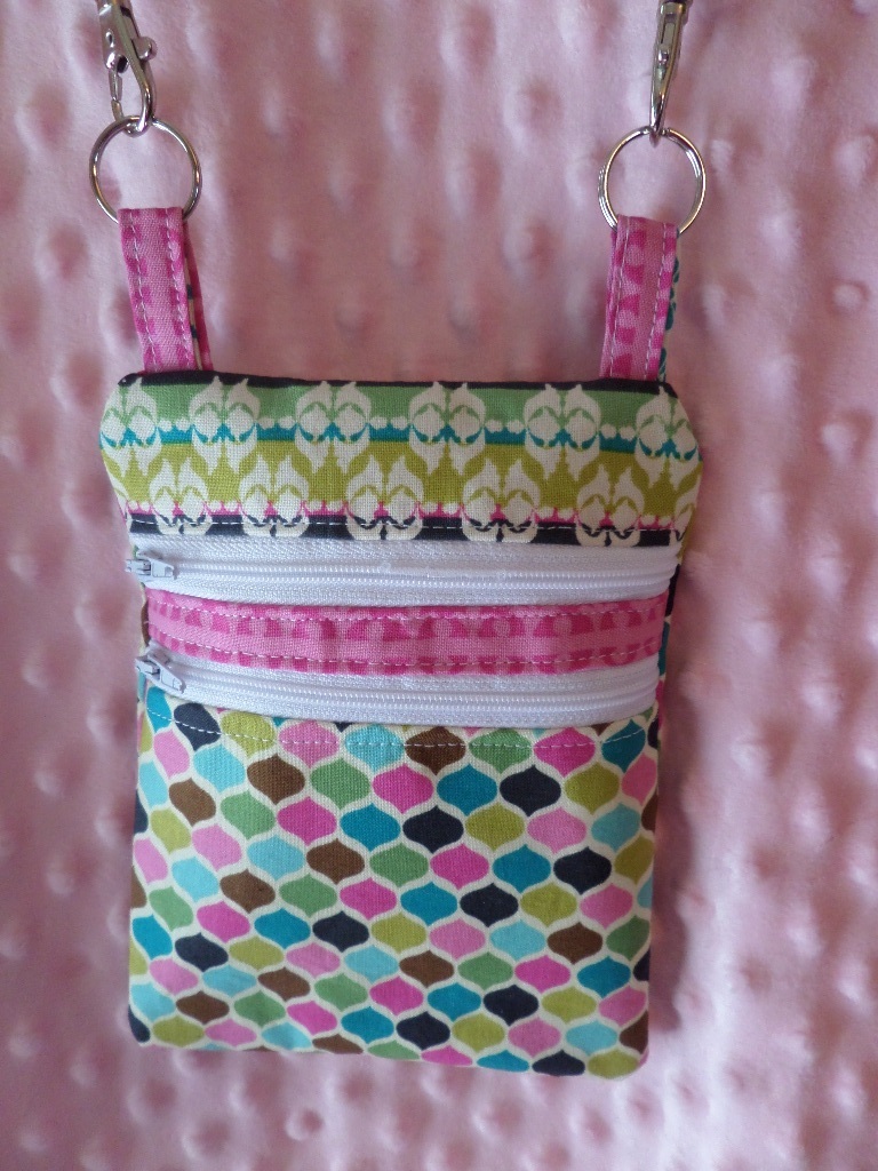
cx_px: 439
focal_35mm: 24
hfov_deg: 56.8
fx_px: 812
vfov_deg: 71.6
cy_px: 586
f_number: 3.1
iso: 200
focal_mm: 4.3
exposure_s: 1/20
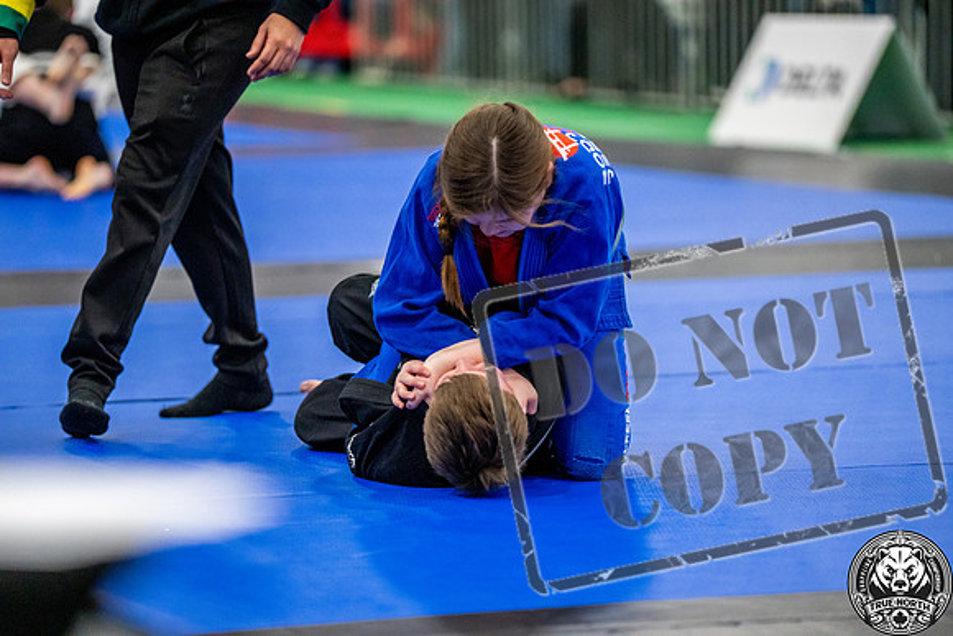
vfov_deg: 6.9
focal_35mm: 200
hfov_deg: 10.3
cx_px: 476
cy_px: 318
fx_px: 5295
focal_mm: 200
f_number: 2.8
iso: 5000
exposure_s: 1/500
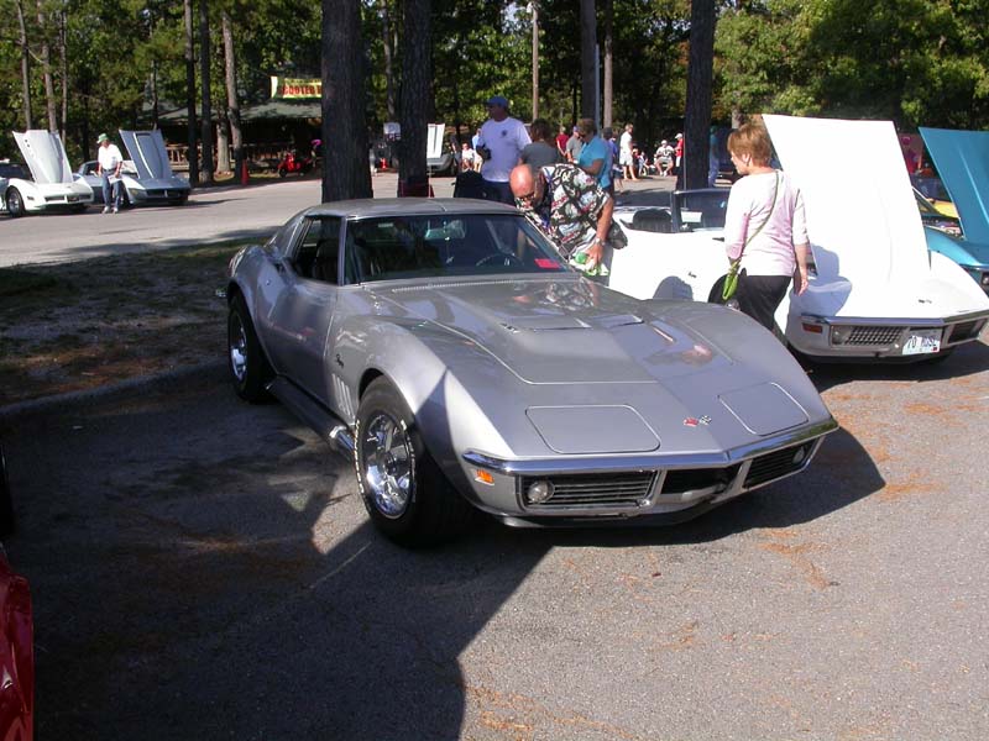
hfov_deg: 49.0
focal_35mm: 38
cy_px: 370
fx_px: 1086
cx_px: 494
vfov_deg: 37.7
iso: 100
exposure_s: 1/299
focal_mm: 7.85
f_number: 6.7
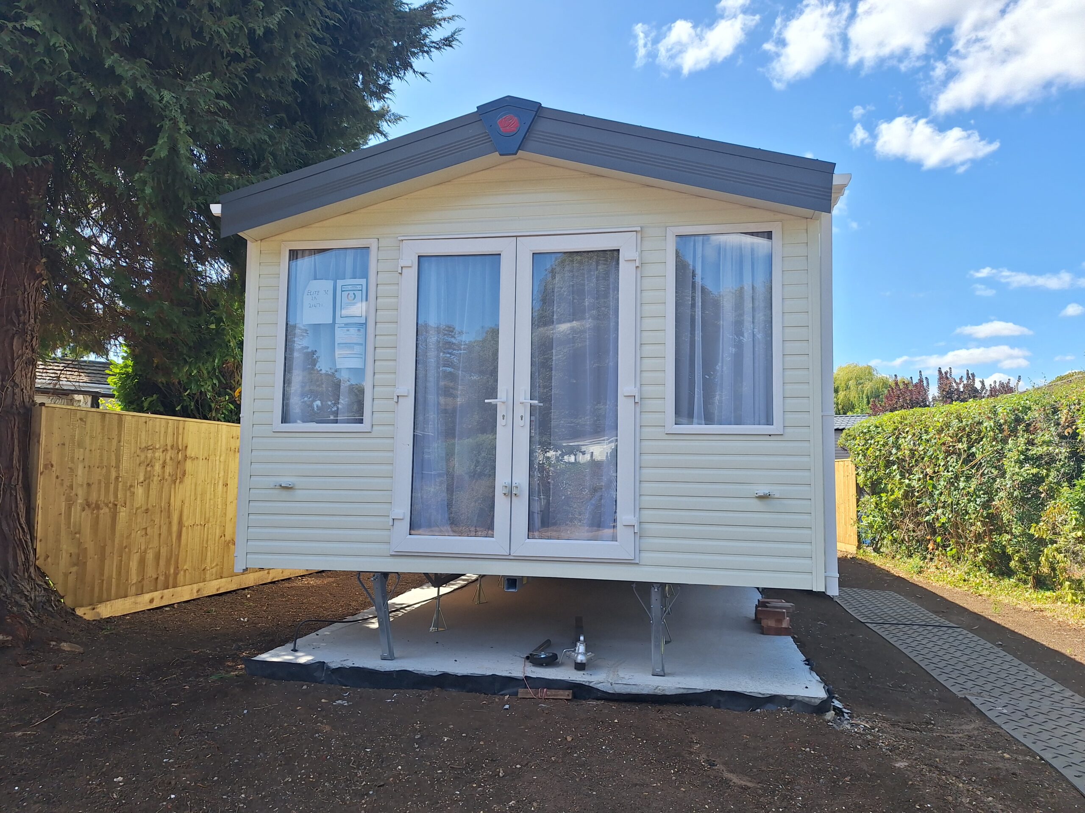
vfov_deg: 58.9
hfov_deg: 73.9
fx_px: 721
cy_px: 406
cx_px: 542
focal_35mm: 23
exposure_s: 1/1479
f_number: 1.8
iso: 40
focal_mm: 5.54
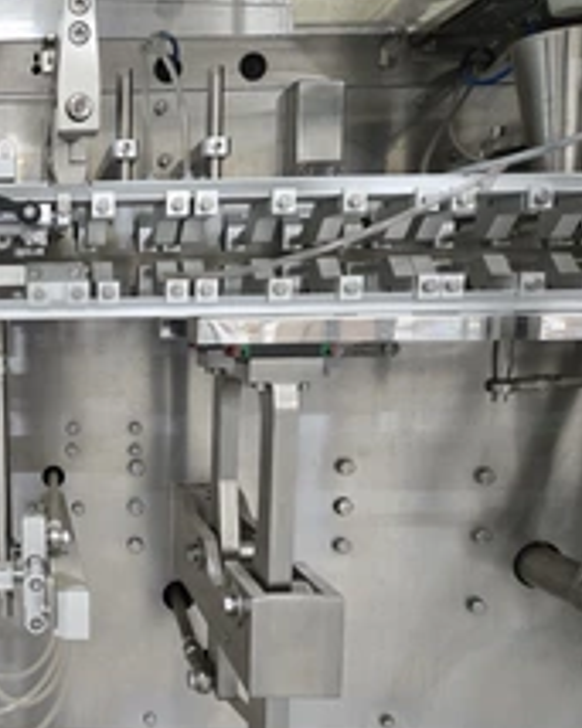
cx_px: -10
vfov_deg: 43.6
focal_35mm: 42
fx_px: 905
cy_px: 446
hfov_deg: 32.6
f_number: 1.8
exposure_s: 1/120
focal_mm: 5.4
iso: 800
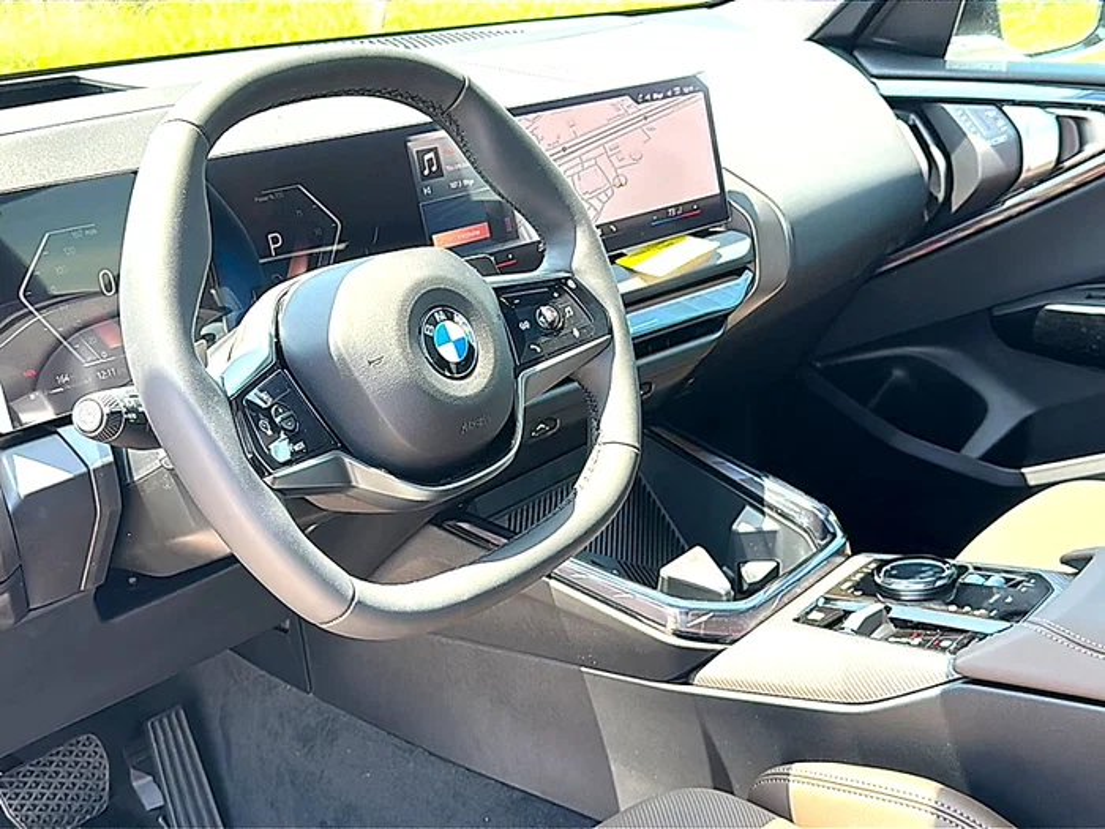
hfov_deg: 51.4
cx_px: 552
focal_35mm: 36
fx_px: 1149
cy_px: 414
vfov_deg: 39.7
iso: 125
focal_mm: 6.86
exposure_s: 1/423
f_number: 1.78
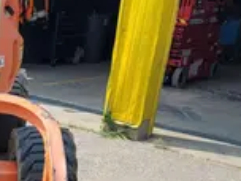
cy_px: 277
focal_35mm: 94
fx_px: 654
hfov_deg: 19.1
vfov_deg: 14.6
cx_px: -86
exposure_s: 1/1834
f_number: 1.8
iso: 40
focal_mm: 5.4
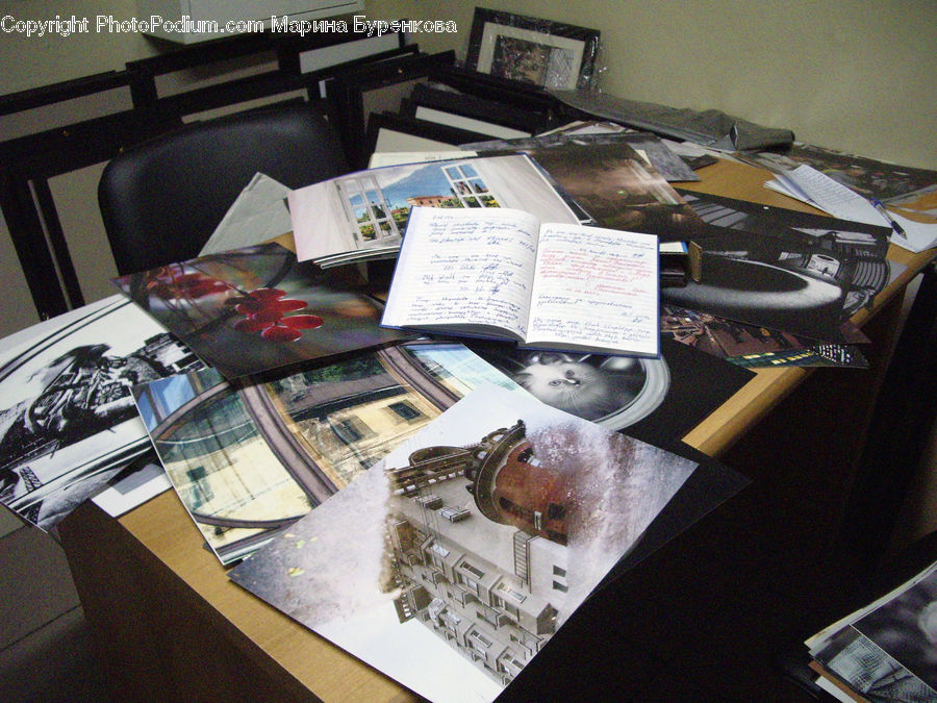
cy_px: 352
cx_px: 468
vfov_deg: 40.7
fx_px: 947
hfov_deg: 52.6
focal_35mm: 35
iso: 320
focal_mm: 5.8
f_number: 2.6
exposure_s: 1/40
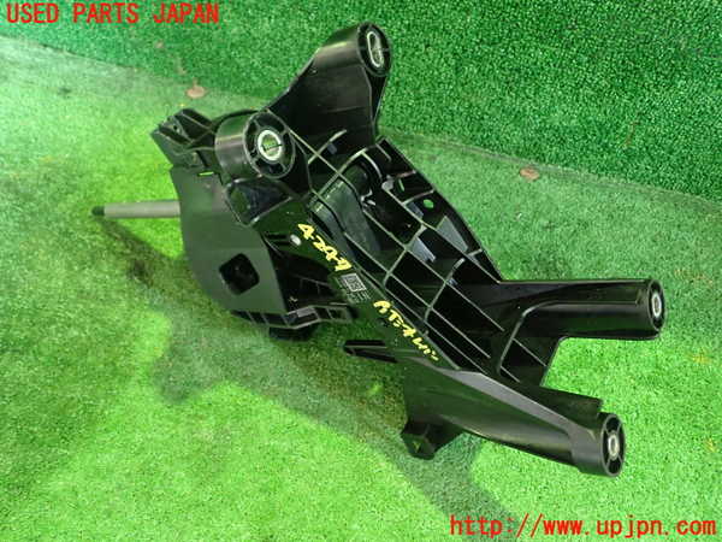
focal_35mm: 30
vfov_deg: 46.8
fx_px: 626
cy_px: 271
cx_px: 361
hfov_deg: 60.0
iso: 800
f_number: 2.3
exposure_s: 1/20
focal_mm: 5.4
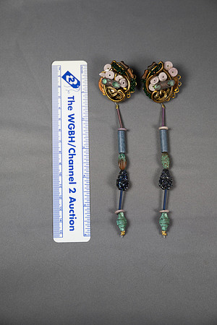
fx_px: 524
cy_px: 162
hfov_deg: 23.4
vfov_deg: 34.5
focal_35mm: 58
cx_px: 108
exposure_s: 1/250
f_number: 4
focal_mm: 58
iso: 360
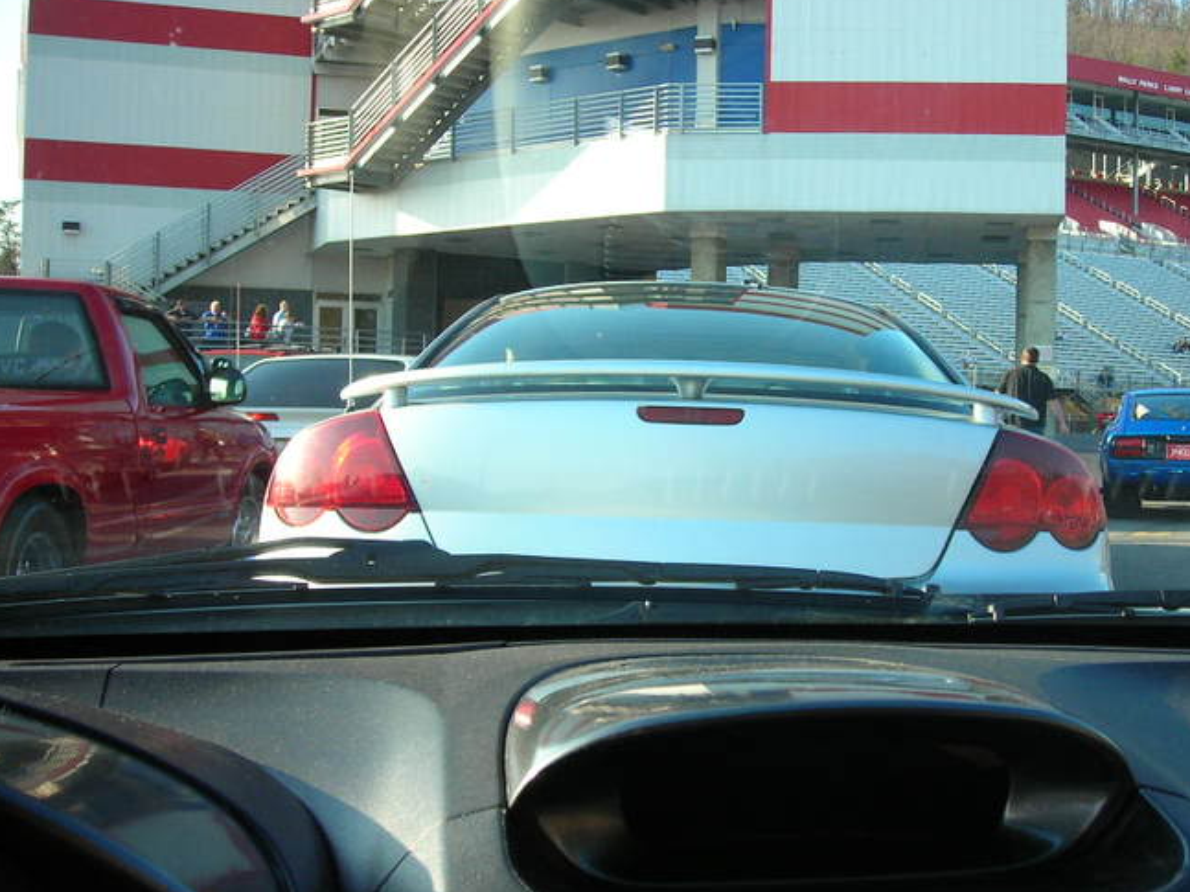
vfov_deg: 30.8
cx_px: 727
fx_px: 1615
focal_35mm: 47
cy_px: 509
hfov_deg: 40.2
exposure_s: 1/129
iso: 50
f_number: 3.2
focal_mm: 6.3
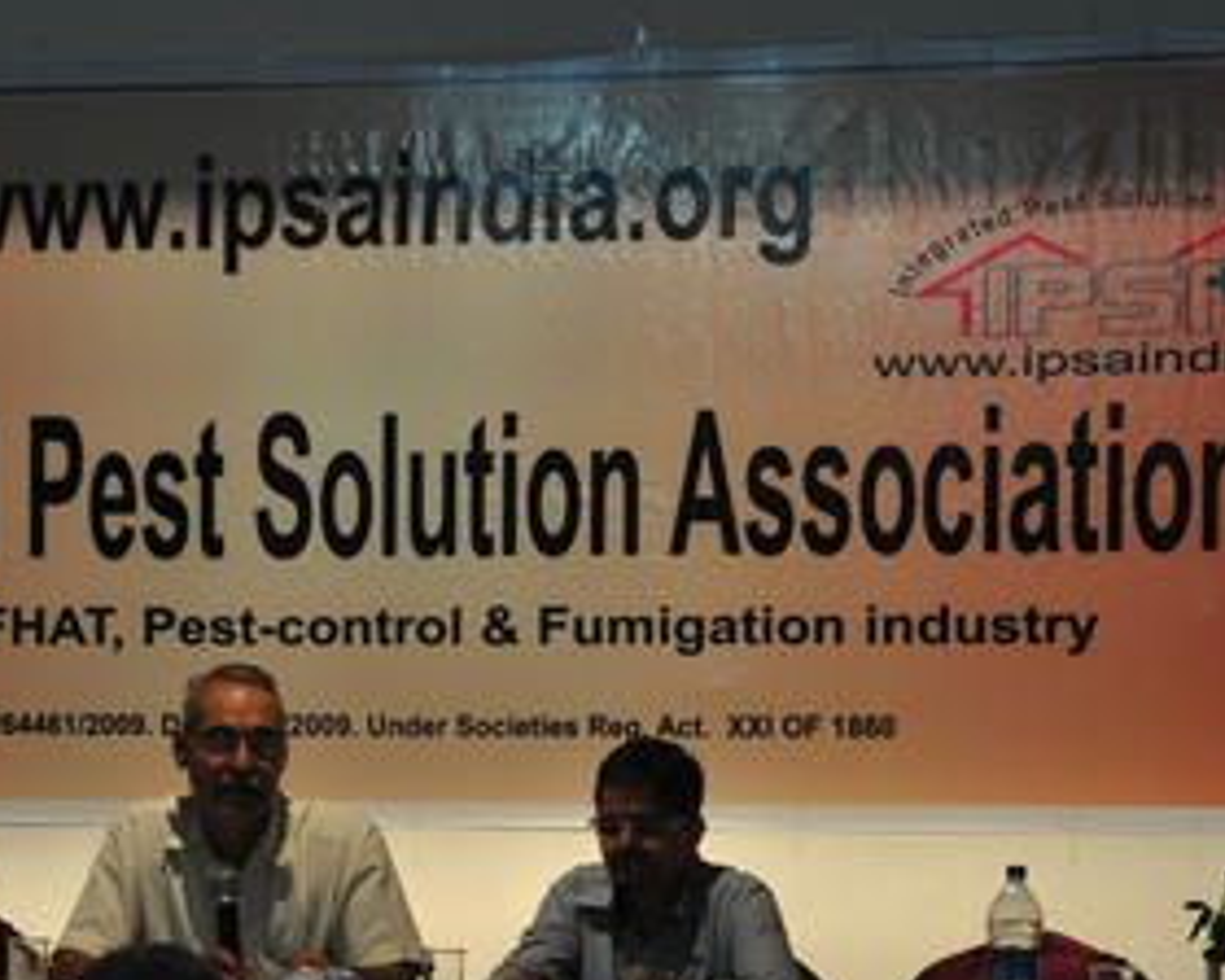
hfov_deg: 9.1
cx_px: 206
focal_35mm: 211
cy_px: 759
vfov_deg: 7.3
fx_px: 7650
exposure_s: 1/125
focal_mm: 70
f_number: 5
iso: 800
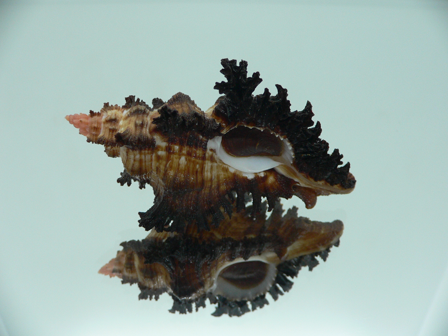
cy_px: 168
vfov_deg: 40.7
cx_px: 224
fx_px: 453
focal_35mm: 35
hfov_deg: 52.6
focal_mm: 4.6
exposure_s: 1/60
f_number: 2.8
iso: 150
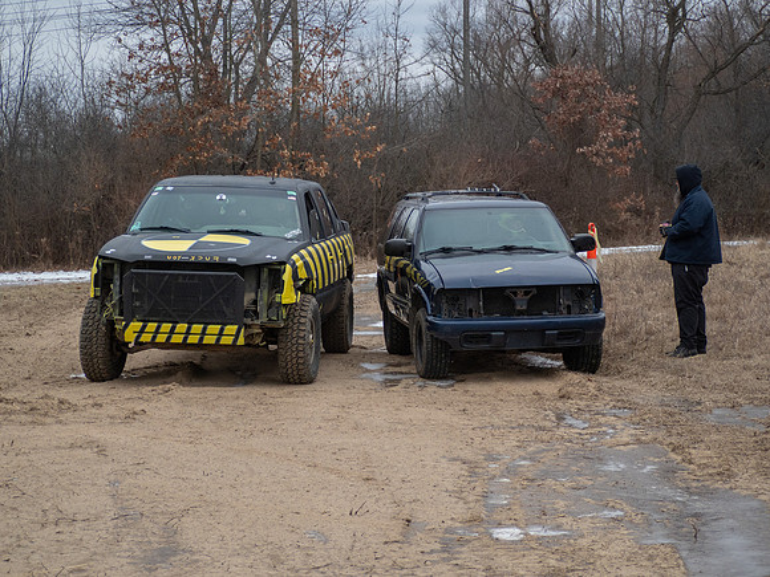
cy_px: 288
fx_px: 1806
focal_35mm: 81
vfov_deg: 18.2
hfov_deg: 24.1
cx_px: 385
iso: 640
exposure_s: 1/2000
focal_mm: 40
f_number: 4
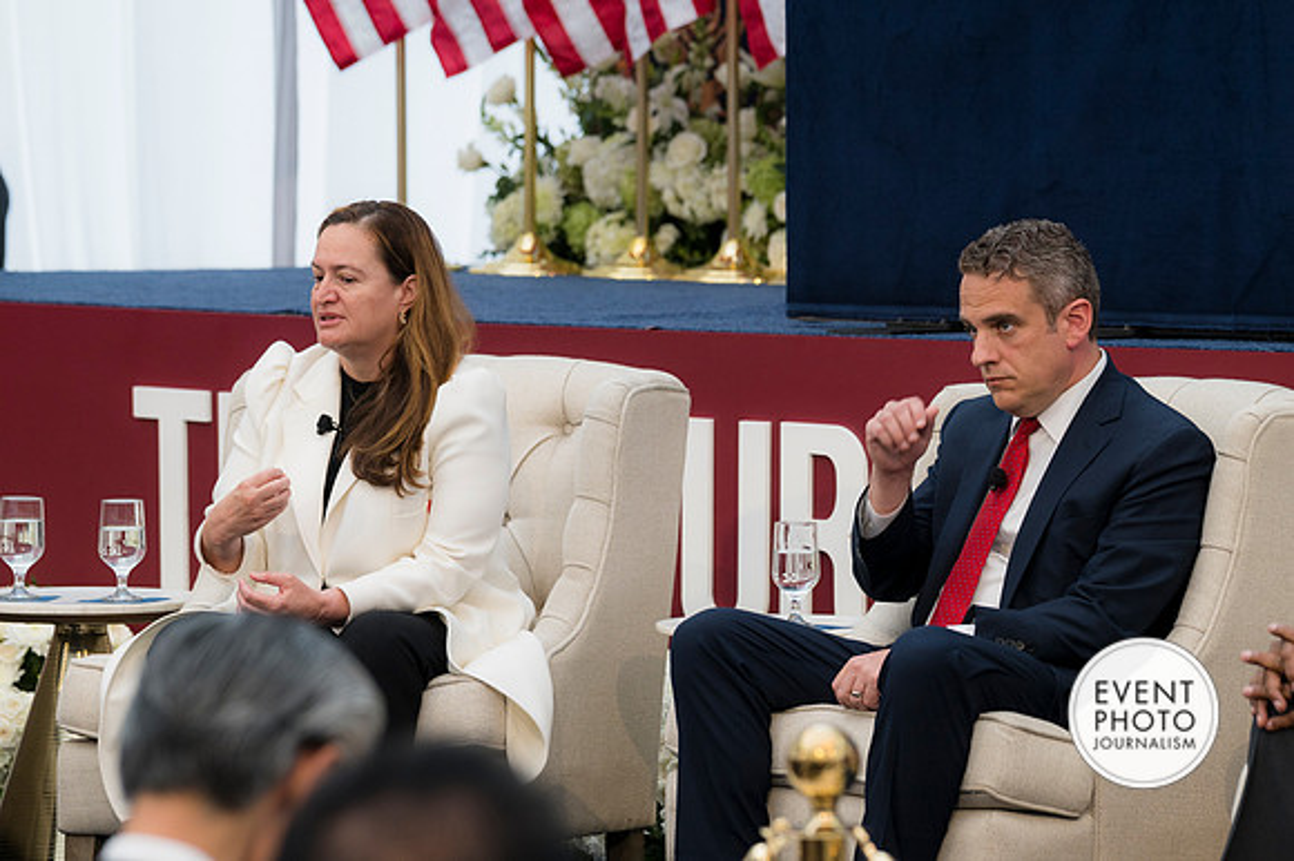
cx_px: 647
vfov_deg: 7.9
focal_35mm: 174
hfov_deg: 11.8
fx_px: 6251
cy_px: 430
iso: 200
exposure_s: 1/160
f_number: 4
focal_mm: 116
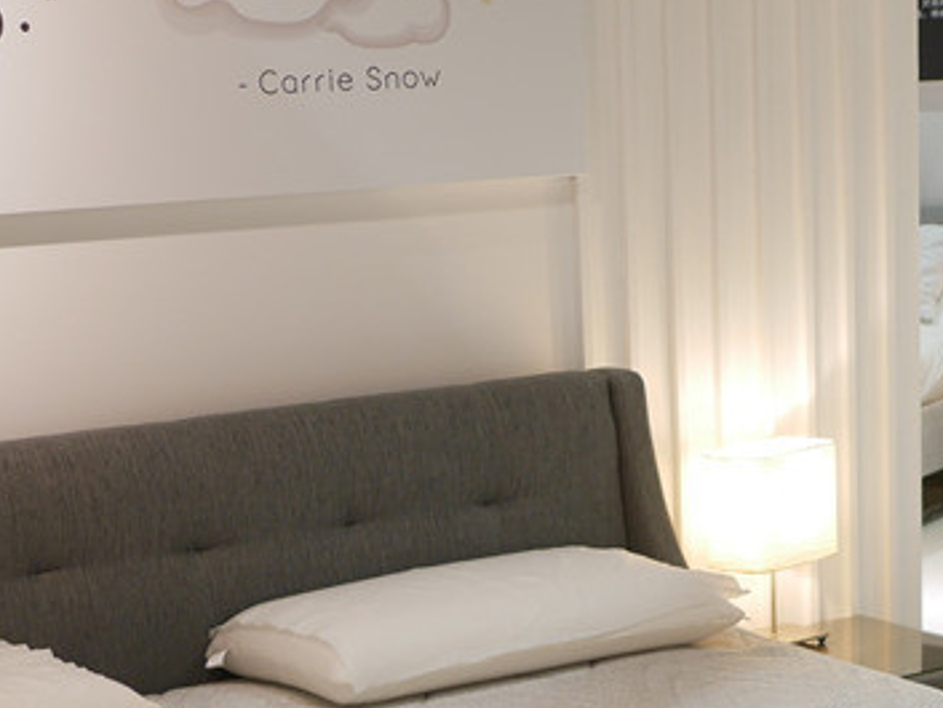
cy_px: 620
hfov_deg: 23.0
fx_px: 2316
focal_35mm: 85
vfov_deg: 17.2
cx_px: 518
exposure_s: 1/80
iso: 200
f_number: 1.7
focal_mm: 15
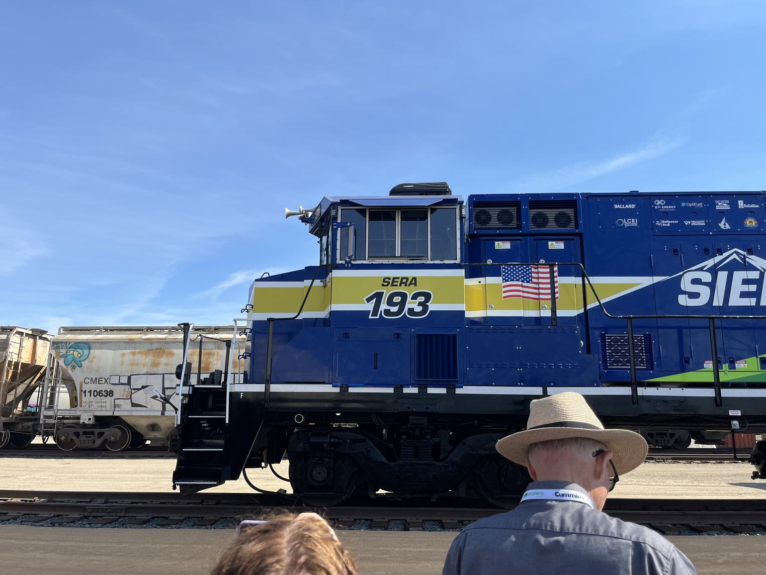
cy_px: 290
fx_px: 598
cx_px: 386
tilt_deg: +13.0
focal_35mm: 27
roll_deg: -1.2
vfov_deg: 51.4
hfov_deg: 65.3
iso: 50
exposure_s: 1/2463
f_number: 1.6
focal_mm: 5.1
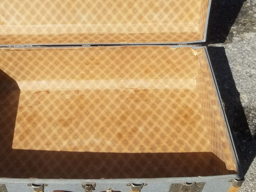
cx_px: 104
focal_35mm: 50
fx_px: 370
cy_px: 47
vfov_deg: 28.6
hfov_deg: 38.1
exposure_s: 1/3300
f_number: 1.7
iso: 50
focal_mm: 4.25
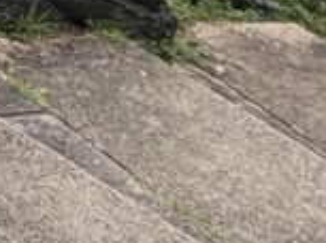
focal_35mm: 94
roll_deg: +1.6
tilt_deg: -0.5
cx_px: -675
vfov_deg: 10.5
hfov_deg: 11.2
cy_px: -509
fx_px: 883
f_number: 2.2
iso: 40
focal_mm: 2.22
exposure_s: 1/1217
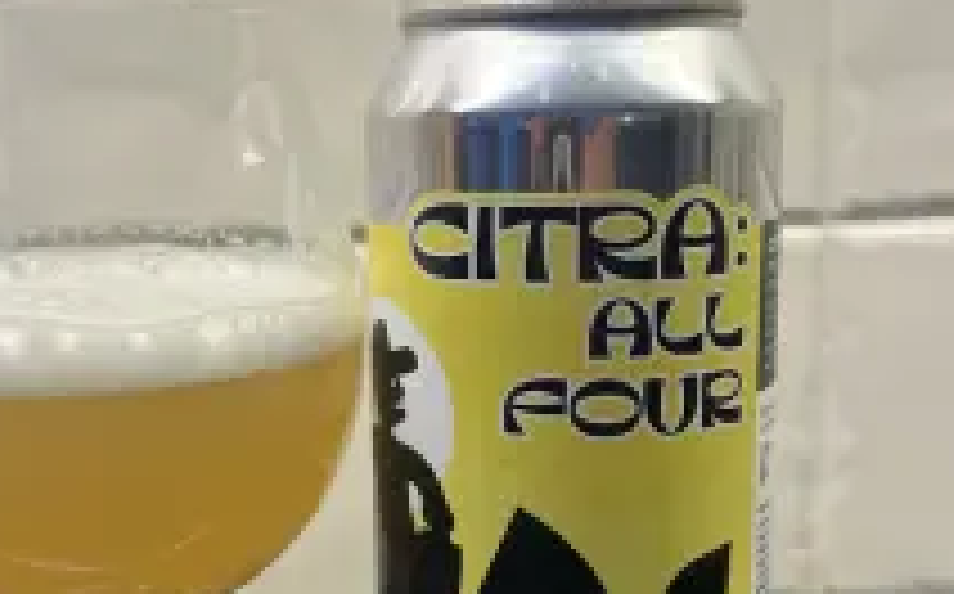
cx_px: 346
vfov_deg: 24.7
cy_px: 369
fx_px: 1351
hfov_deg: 38.6
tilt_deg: -11.1
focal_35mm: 52
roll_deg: +1.7
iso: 64
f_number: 1.6
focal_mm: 5.1
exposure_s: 1/100
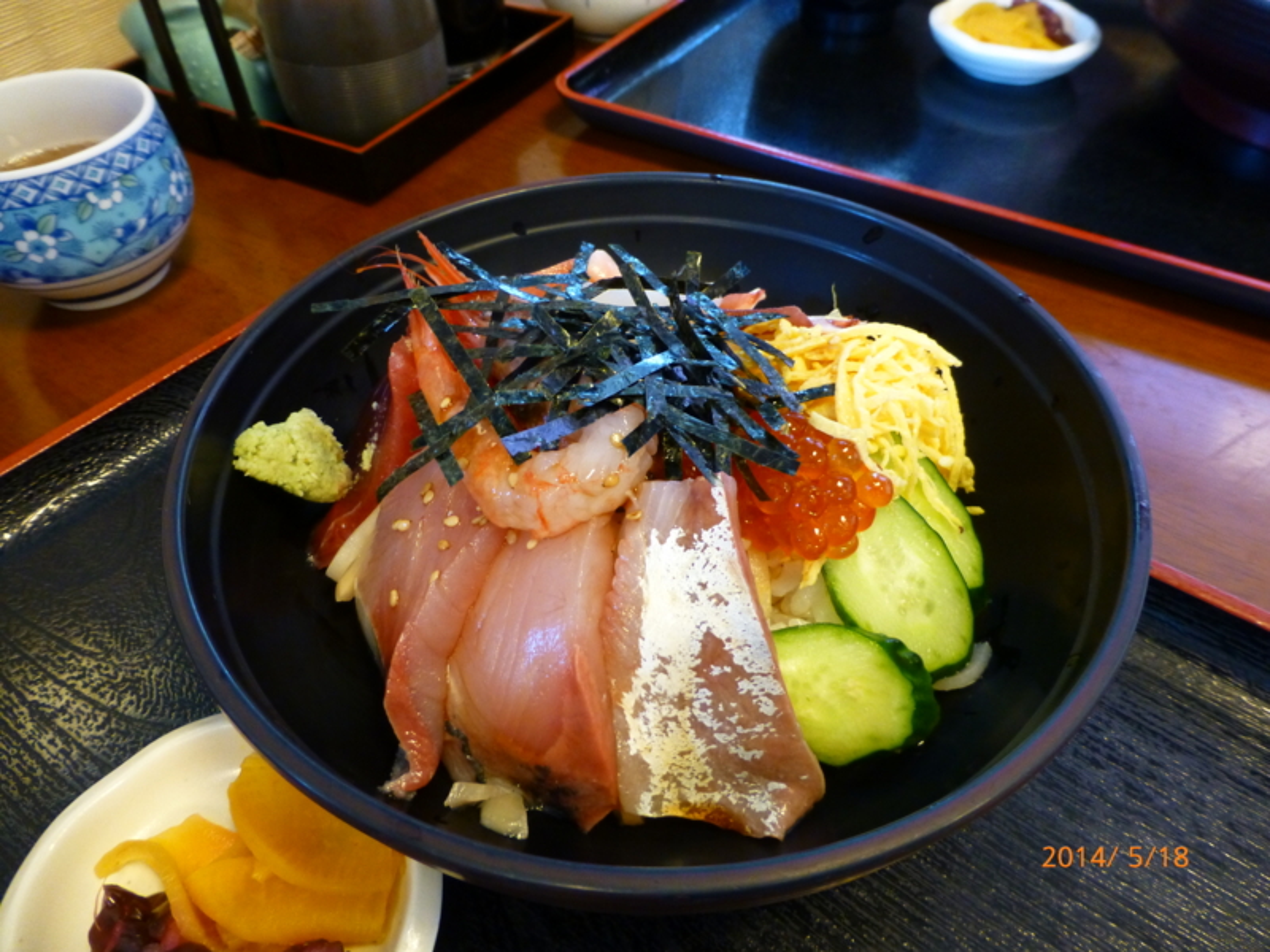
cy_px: 476
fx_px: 881
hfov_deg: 71.6
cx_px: 635
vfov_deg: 56.8
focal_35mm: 24
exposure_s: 1/15
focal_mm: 4.3
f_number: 3.3
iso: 400
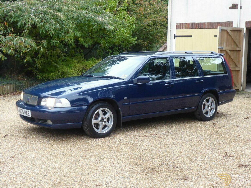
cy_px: 94
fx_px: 341
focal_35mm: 47
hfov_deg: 40.4
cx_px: 126
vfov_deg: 30.9
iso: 400
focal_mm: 8.4
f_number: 4.5
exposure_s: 1/50
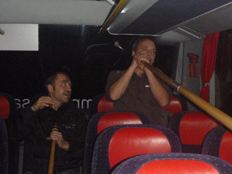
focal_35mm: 66
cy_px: 87
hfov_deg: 29.4
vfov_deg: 22.3
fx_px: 442
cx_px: 116
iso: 800
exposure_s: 1/160
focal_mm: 11.7
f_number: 5.3
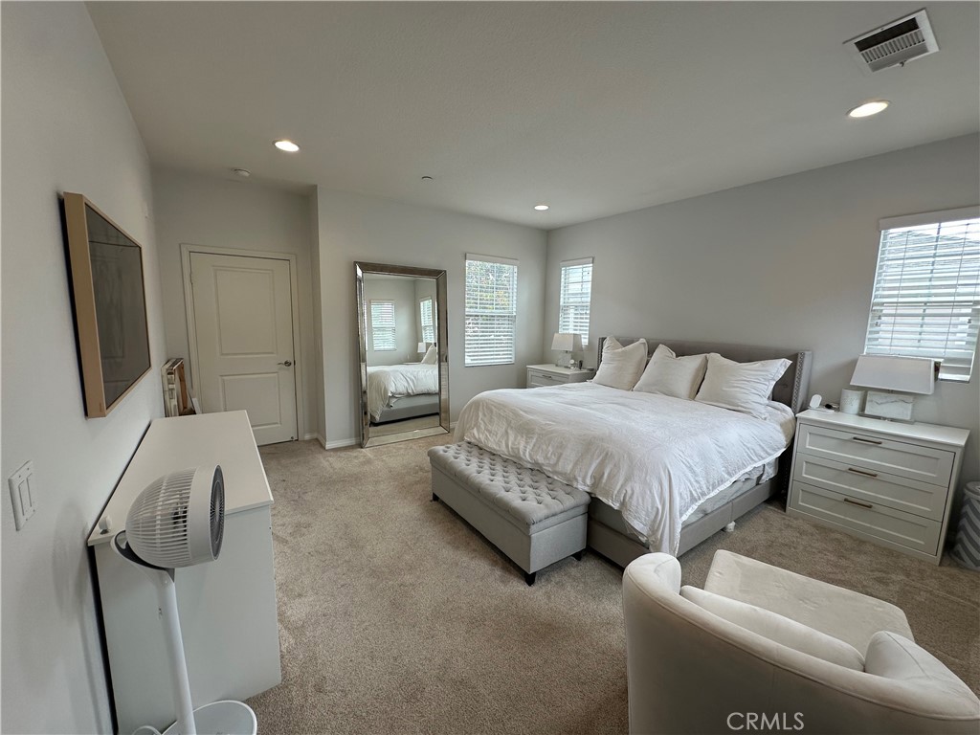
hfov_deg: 102.1
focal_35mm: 14
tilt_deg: -8.5
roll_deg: -1.6
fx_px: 396
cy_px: 368
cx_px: 490
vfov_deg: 85.7
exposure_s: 1/120
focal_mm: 2.22
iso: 64
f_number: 2.2
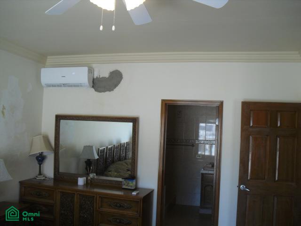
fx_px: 313
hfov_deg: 51.4
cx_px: 150
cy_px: 113
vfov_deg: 39.7
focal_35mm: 36
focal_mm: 6.3
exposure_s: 1/125
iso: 200
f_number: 3.1
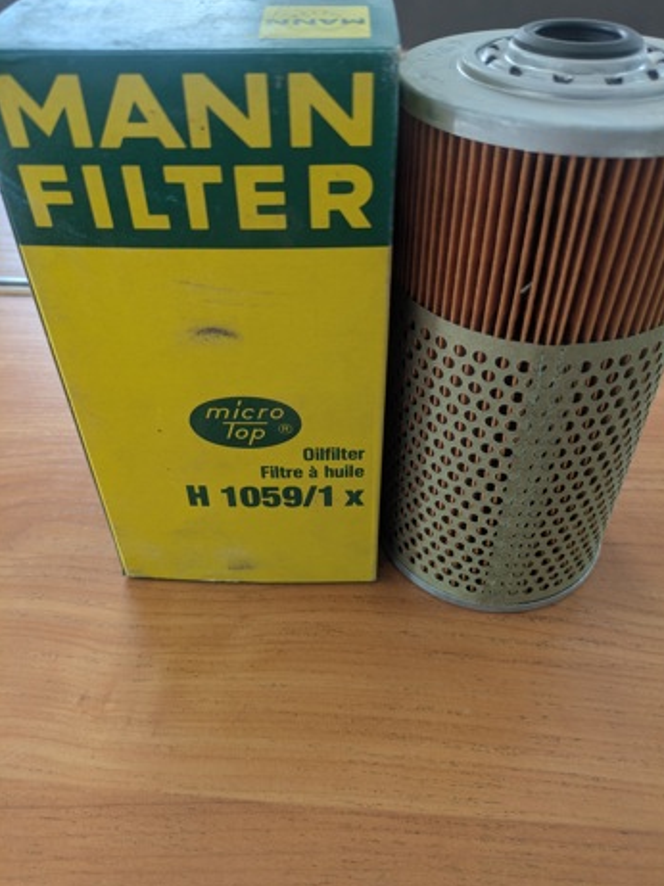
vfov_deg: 67.3
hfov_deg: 53.0
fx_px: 666
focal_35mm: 26
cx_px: 344
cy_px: 437
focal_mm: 5.43
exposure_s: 1/100
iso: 43
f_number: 1.89
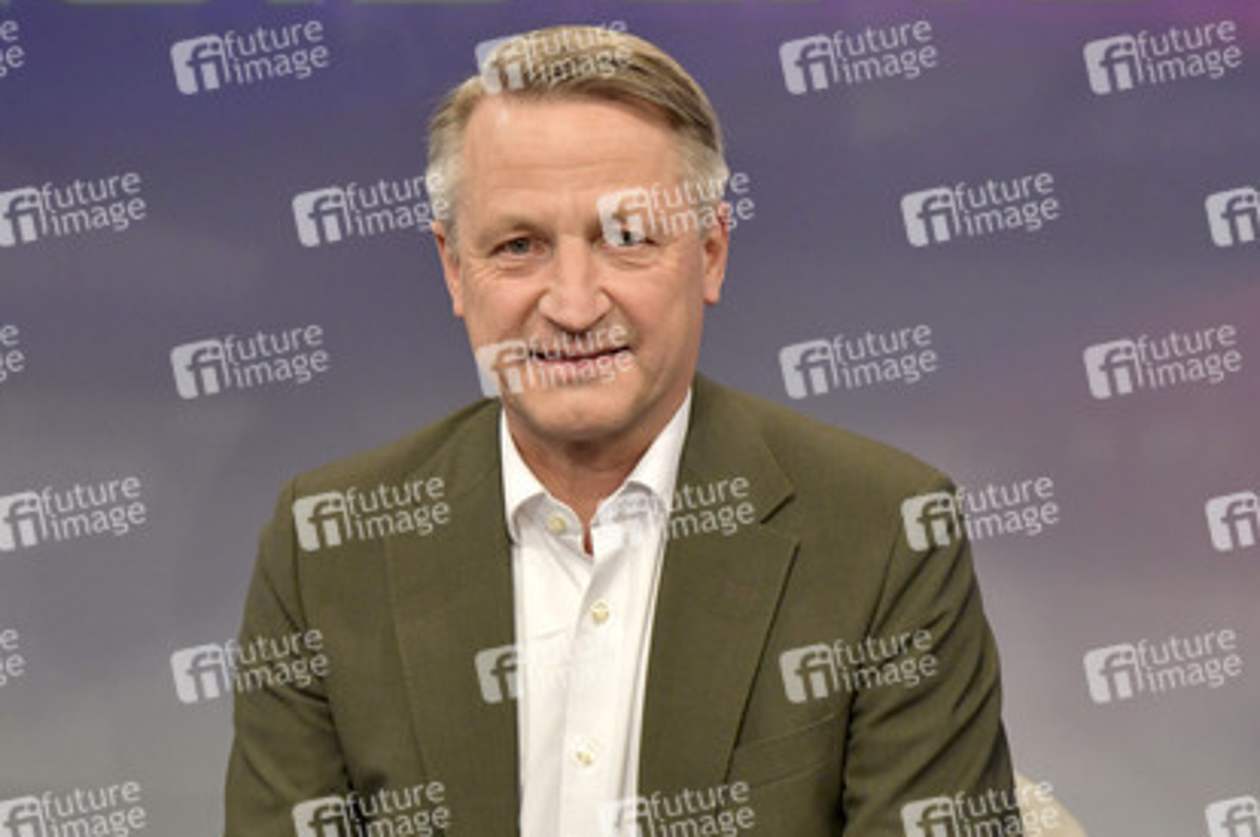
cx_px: 595
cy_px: 438
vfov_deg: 22.2
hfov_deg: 32.9
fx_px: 2132
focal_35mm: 61
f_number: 5.6
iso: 2500
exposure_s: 1/320
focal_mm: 56
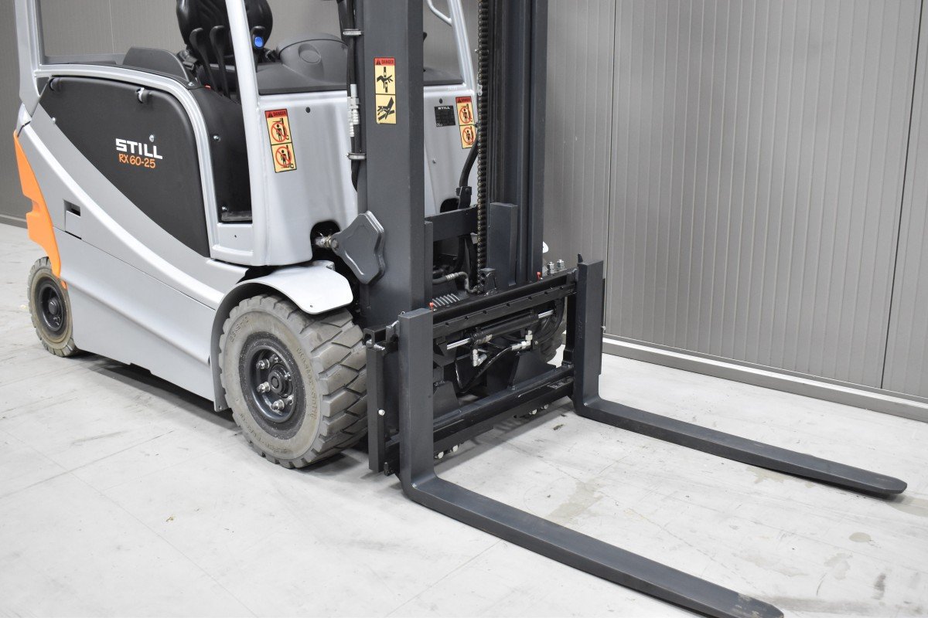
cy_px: 309
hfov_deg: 51.3
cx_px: 464
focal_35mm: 38
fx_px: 967
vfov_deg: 35.5
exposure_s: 1/40
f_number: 4.5
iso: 1600
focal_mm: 25
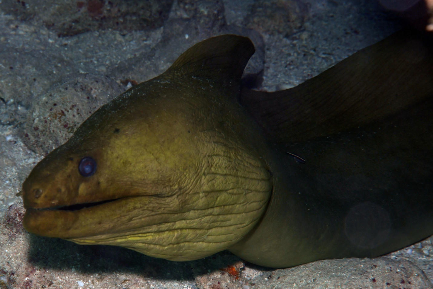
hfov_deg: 16.9
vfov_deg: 11.3
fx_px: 1455
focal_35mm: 121
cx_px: 145
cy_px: 187
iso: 200
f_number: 11
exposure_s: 1/160
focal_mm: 60
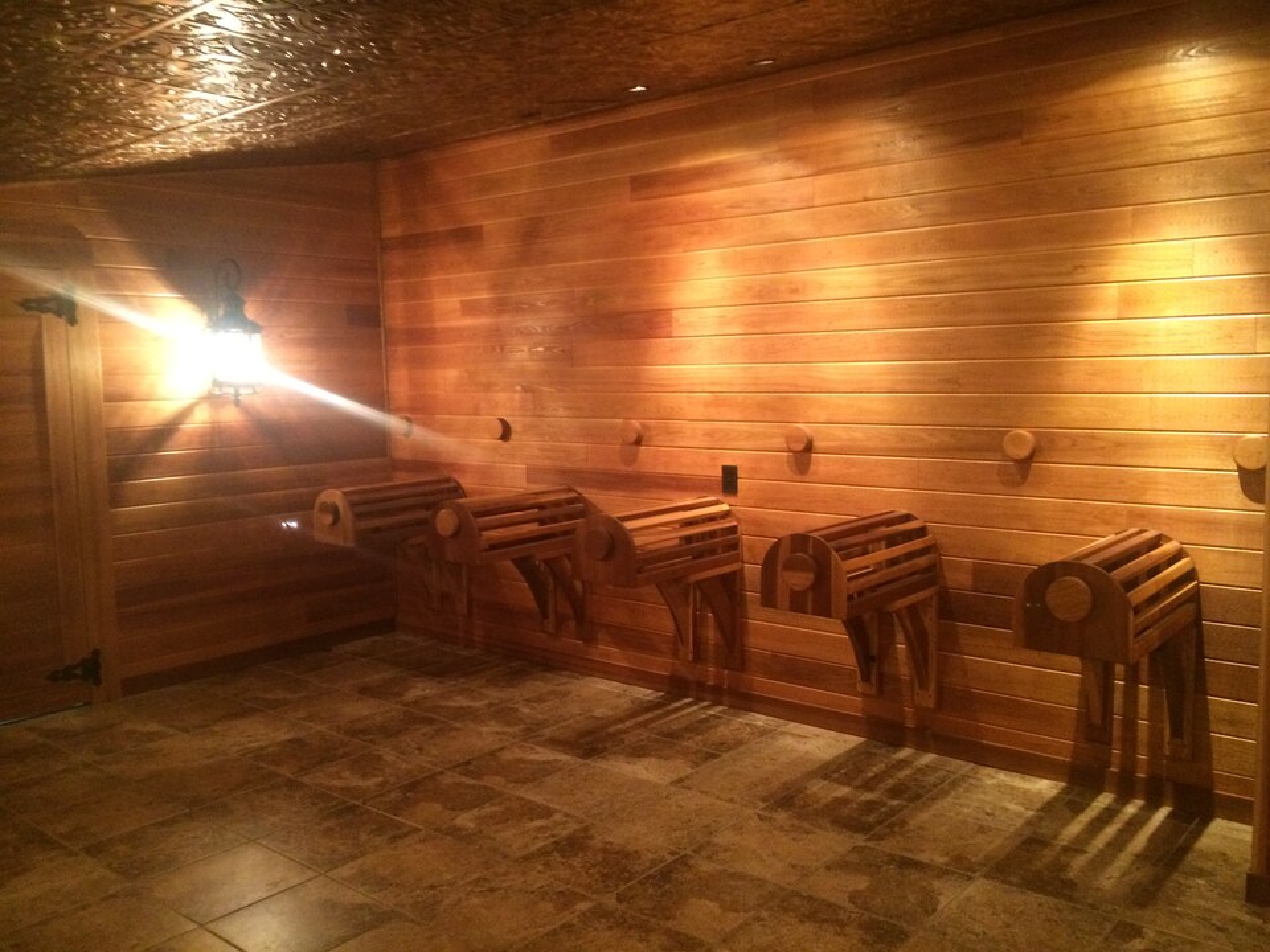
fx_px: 1064
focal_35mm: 29
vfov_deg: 48.2
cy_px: 476
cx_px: 635
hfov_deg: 61.7
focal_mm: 4.15
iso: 320
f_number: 2.2
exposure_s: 1/17
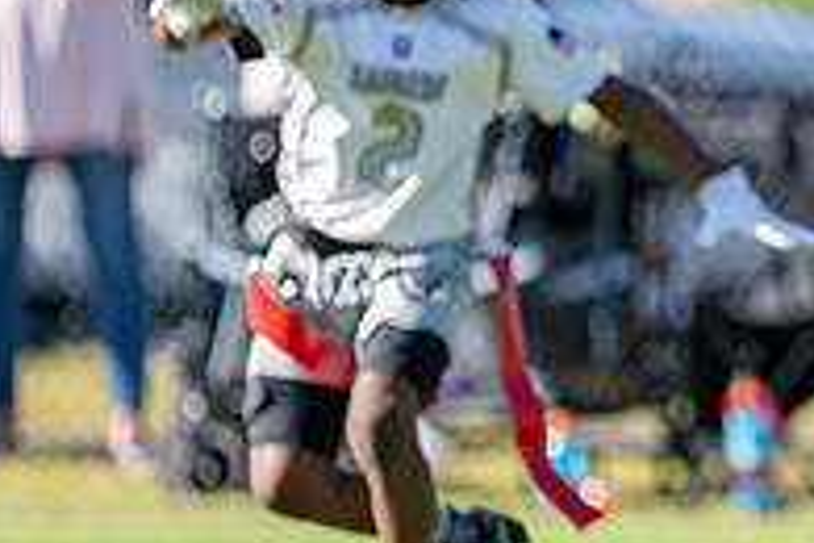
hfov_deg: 2.8
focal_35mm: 734
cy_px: 55
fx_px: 16595
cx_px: 1317
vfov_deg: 1.9
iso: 250
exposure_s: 1/3200
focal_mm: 170
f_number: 2.8
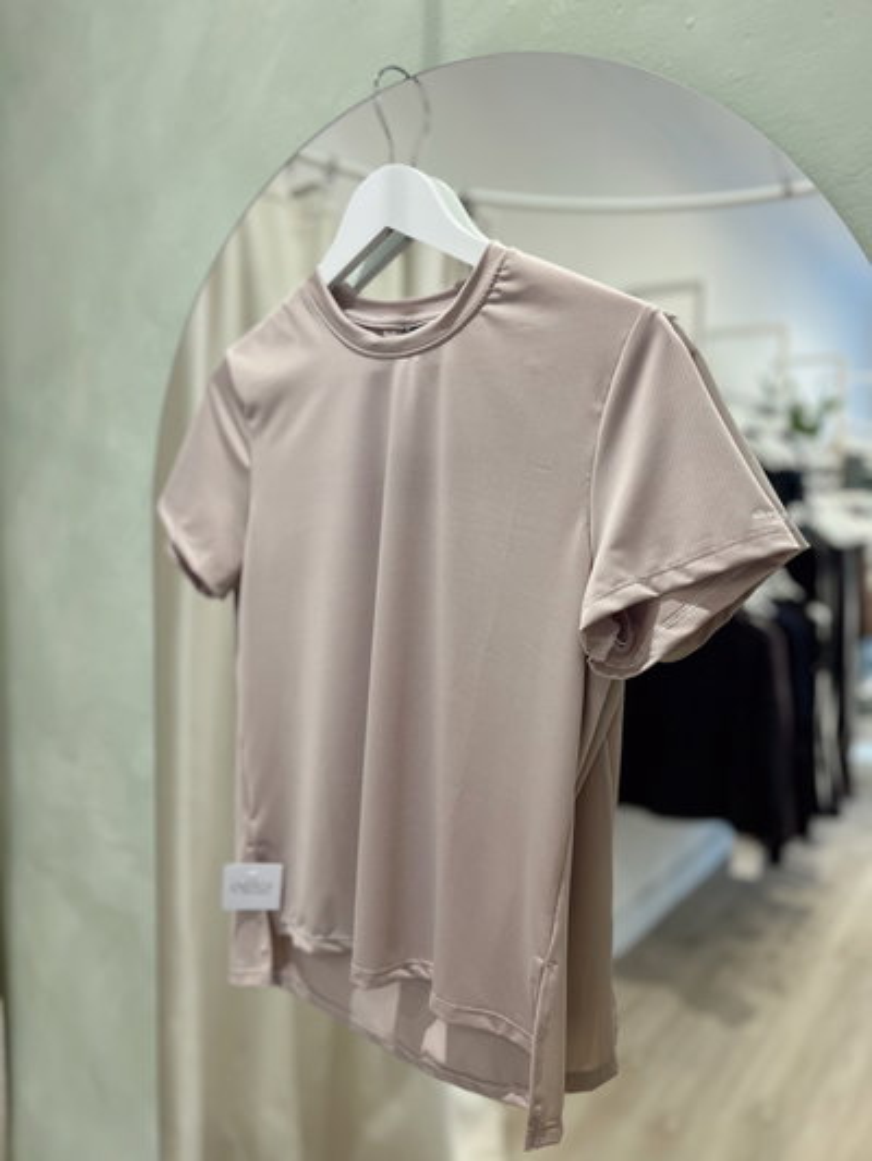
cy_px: 580
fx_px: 873
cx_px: 436
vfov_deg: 67.3
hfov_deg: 53.1
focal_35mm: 26
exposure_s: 1/50
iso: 80
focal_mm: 5.7
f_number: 1.5
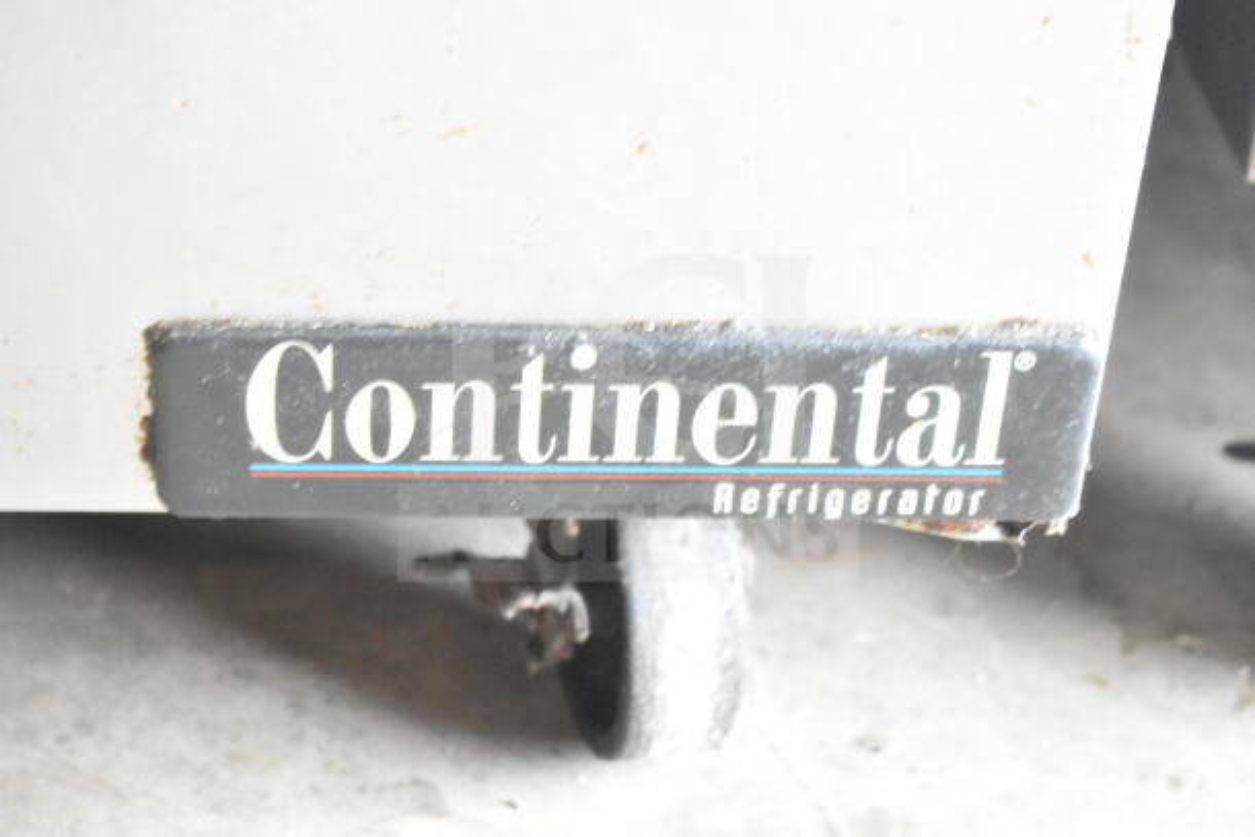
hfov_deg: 28.1
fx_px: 2510
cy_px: 418
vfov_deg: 18.9
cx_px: 628
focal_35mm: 72
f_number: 5.3
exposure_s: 1/80
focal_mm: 48
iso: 10000
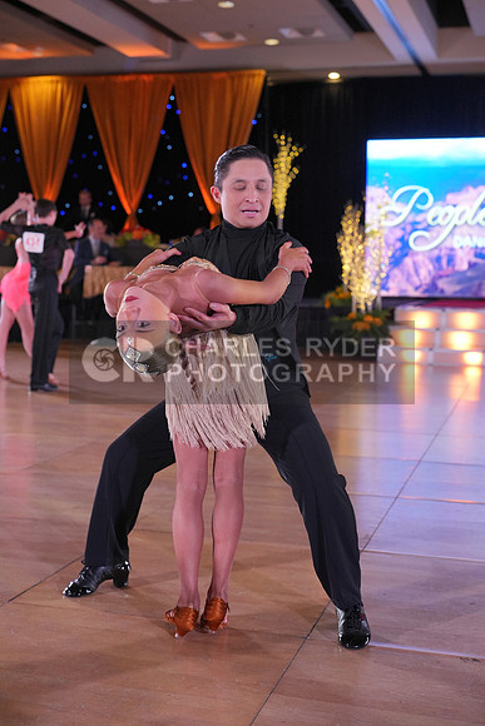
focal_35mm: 50
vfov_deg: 39.6
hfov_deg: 27.0
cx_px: 242
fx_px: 1010
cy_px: 363
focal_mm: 50
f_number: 4
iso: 2000
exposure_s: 1/500
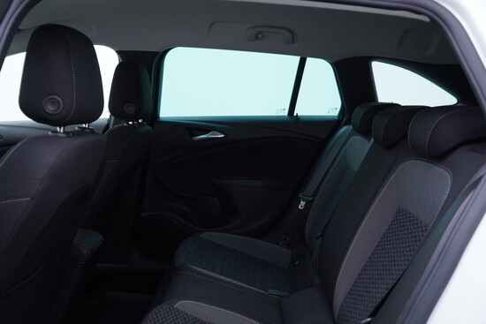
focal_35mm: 36
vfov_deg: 36.9
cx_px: 243
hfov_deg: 53.1
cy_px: 162
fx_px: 486
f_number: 2.8
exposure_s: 1/40
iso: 125
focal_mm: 24
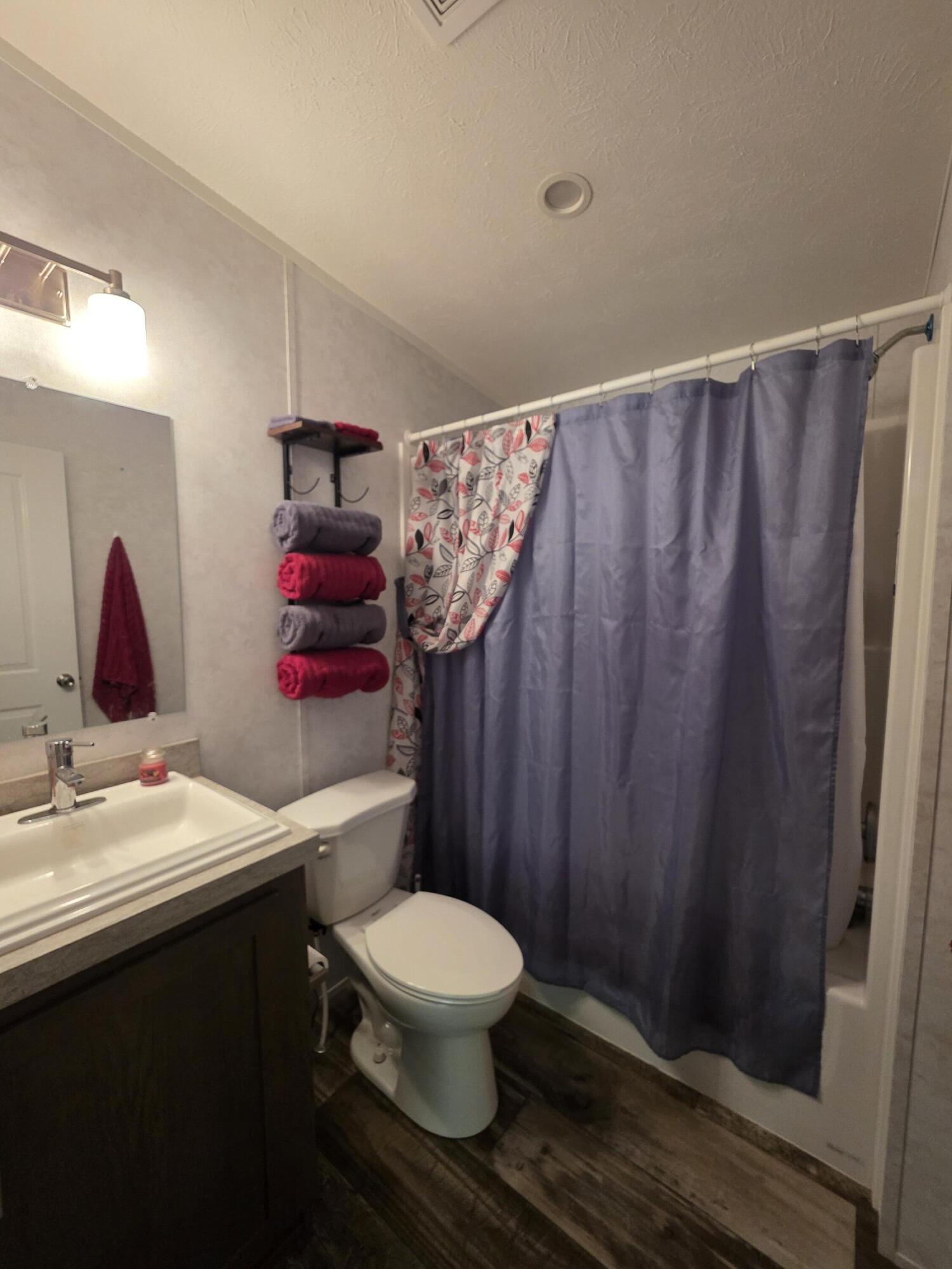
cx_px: 476
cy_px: 634
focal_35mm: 13
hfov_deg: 89.9
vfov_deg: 106.2
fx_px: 477
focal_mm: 2.2
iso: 400
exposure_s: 1/60
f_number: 1.9
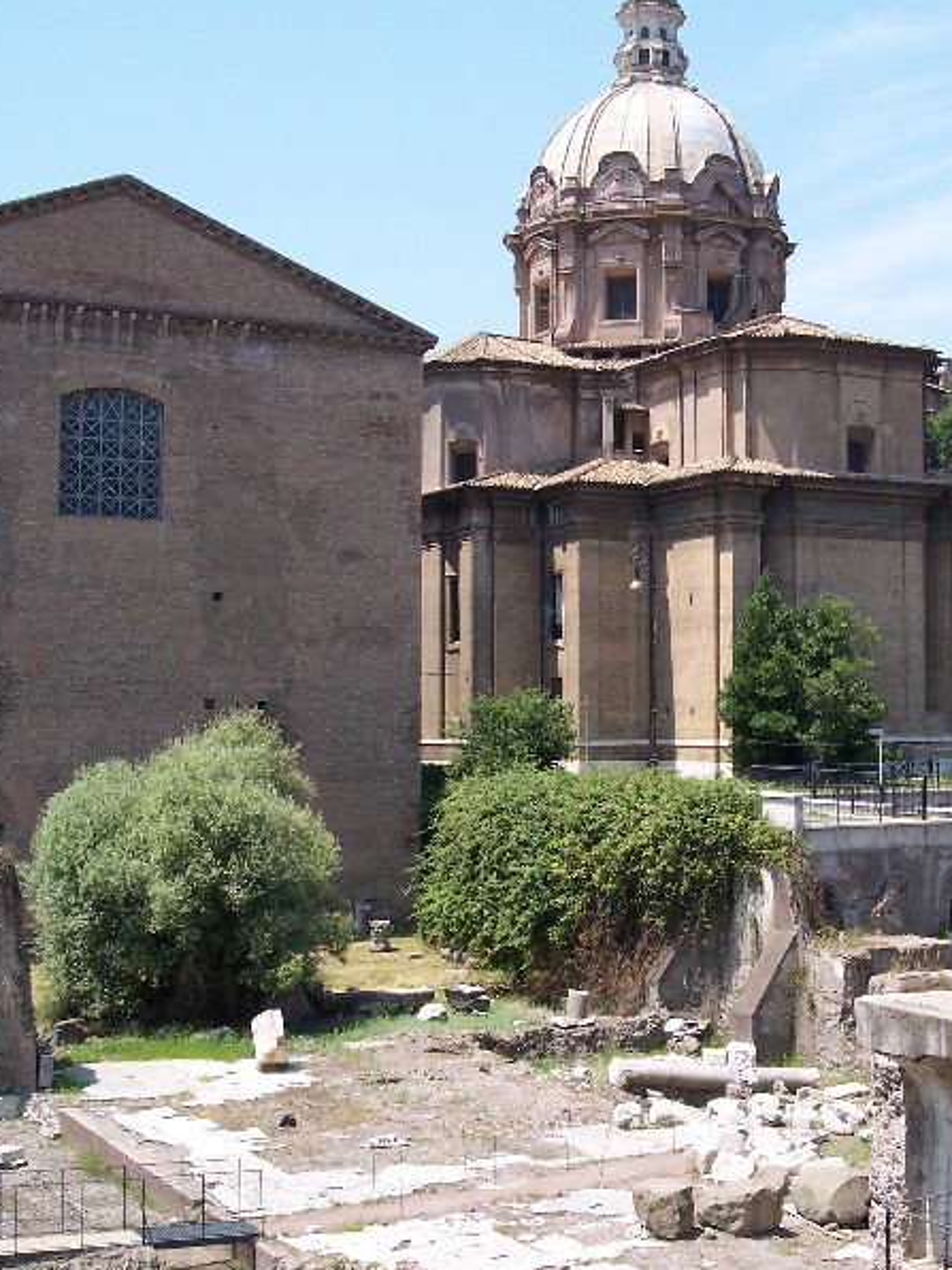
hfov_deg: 28.3
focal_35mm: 51
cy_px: 635
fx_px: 1870
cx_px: 667
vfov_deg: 37.5
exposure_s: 1/500
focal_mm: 8
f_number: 4.8
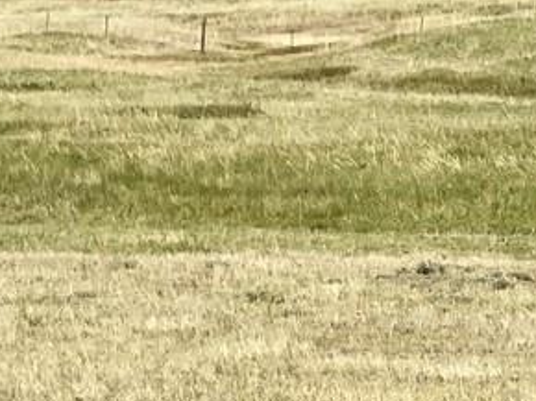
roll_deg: +0.0
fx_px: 4440
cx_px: 917
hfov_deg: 6.8
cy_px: 604
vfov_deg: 5.1
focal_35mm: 287
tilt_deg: -8.7
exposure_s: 1/2660
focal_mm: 6
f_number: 2
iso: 25
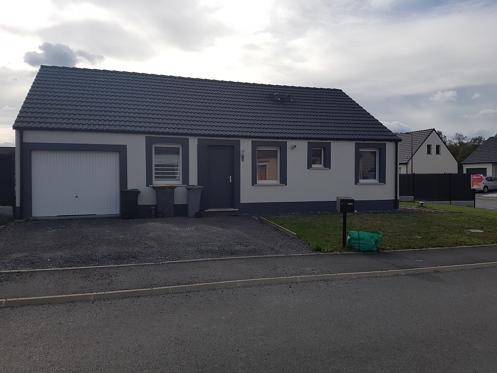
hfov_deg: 67.3
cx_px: 248
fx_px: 373
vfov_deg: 53.1
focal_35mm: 26
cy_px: 186
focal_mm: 4.2
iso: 50
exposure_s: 1/4592
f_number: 1.7
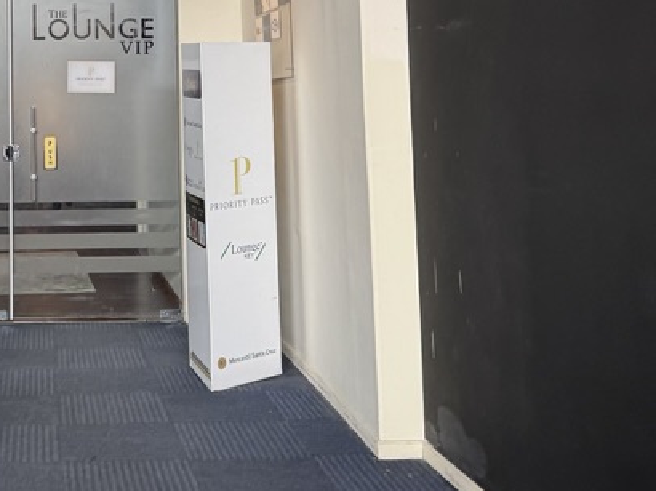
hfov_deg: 30.8
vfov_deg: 23.5
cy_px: 19
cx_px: 67
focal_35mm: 60
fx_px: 1136
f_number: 1.78
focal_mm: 6.76
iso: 125
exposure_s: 1/100
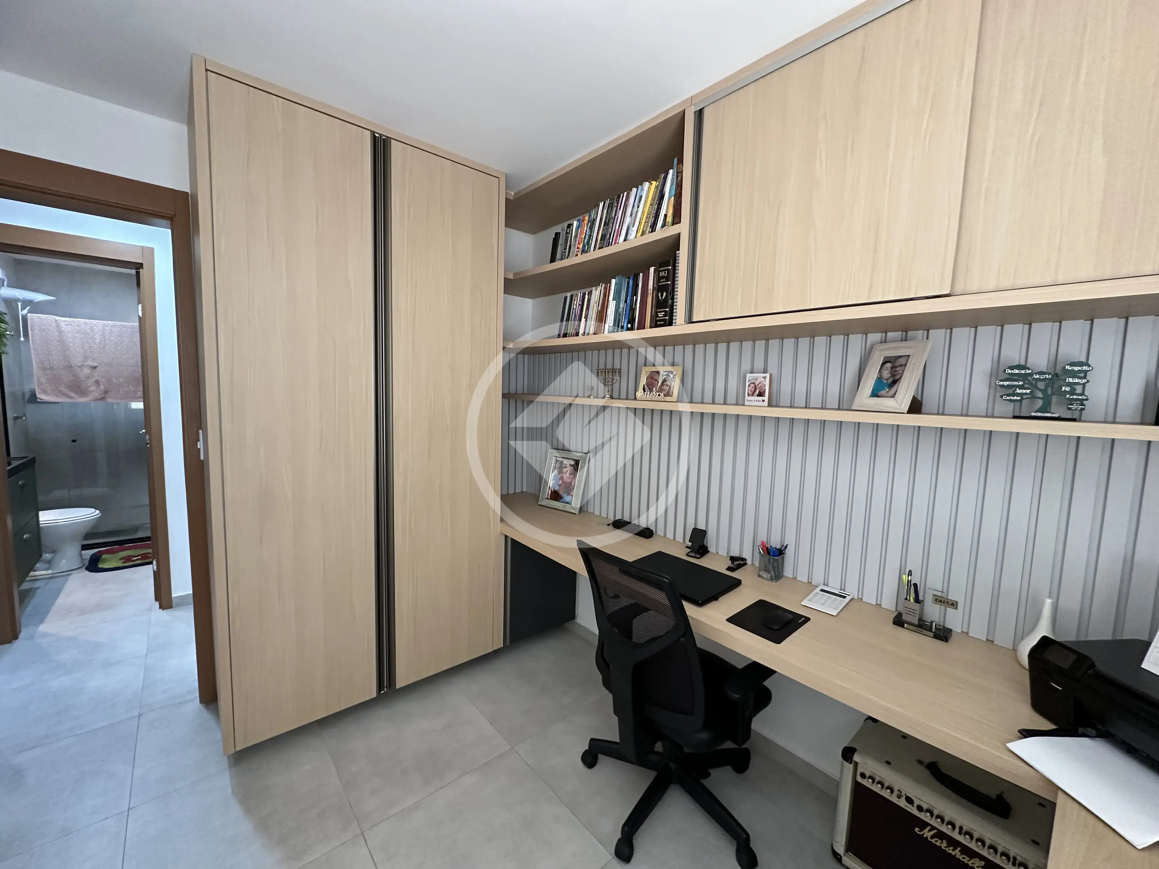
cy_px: 434
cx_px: 580
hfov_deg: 102.1
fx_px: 469
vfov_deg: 85.7
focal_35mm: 14
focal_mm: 2.22
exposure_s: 1/79
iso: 400
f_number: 2.2
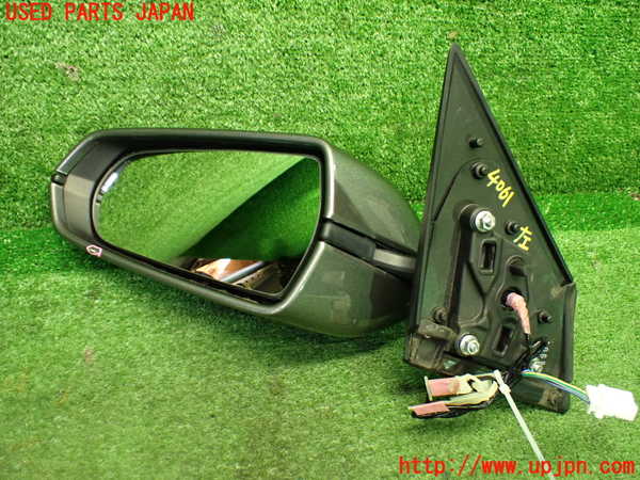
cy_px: 240
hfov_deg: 60.0
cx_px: 320
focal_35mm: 30
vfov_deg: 46.8
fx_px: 555
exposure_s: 1/60
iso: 800
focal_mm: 5.4
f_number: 2.3
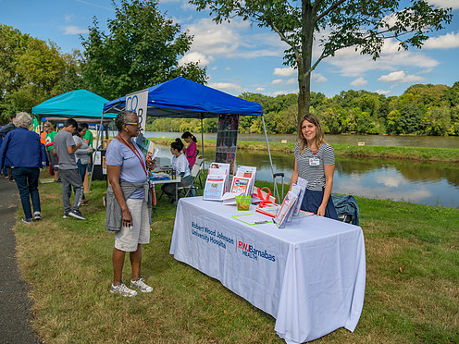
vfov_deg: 51.4
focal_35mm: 27
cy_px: 172
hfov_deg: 65.3
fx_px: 358
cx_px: 239
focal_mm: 24
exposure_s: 1/250
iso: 64
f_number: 4
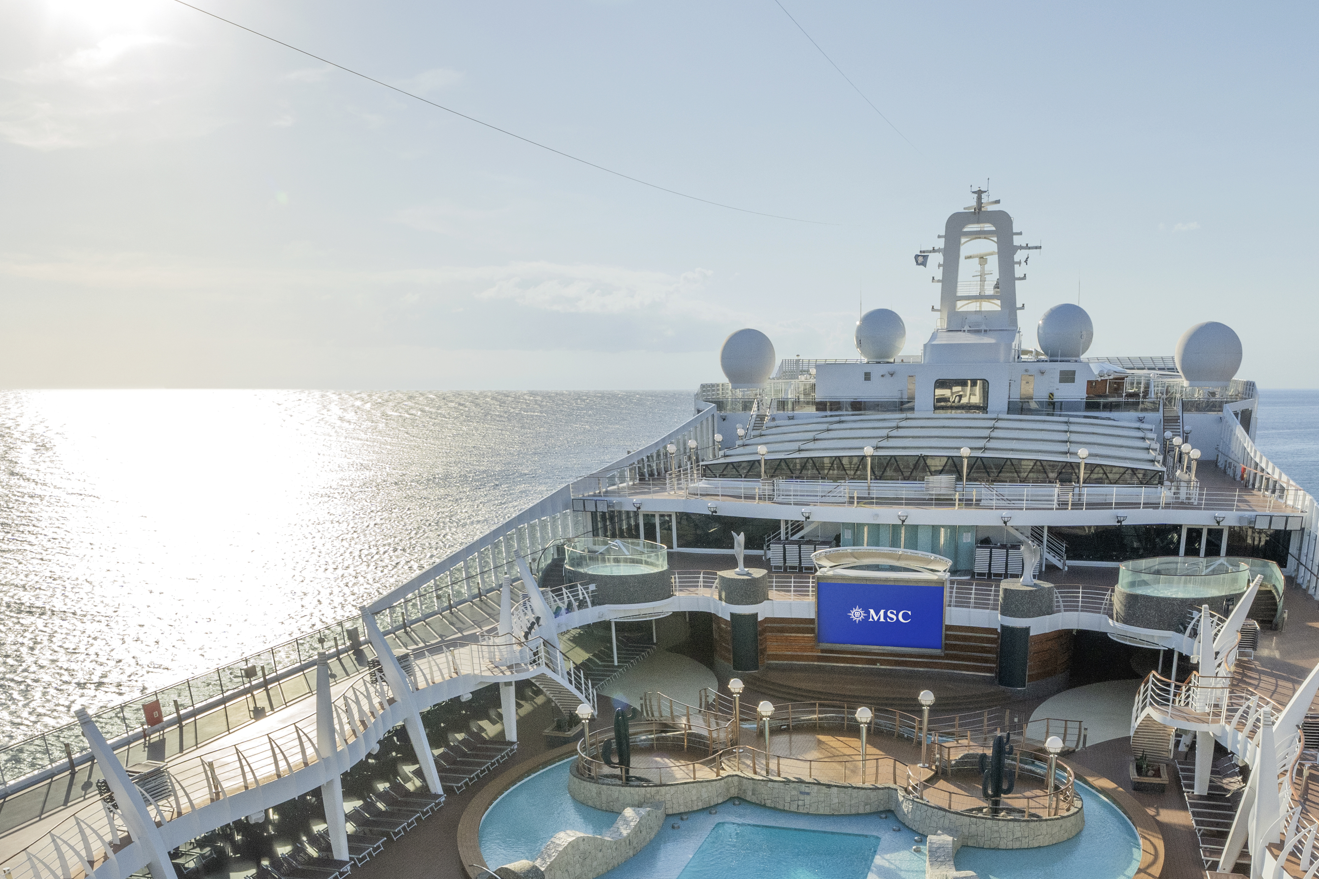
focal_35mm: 31
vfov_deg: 37.7
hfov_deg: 60.2
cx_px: 728
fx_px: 1136
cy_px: 880
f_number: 11
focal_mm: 14
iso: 400
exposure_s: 1/640
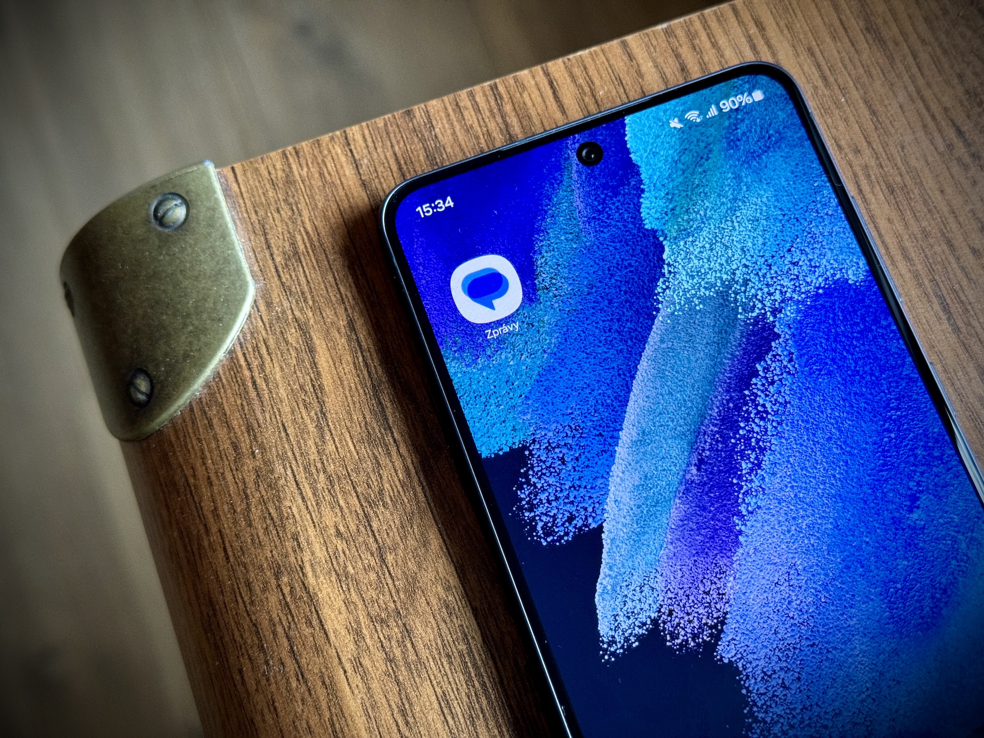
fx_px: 1364
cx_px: 492
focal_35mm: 48
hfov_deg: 39.7
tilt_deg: -73.6
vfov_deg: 30.3
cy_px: 369
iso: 250
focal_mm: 6.76
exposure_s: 1/60
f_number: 1.78
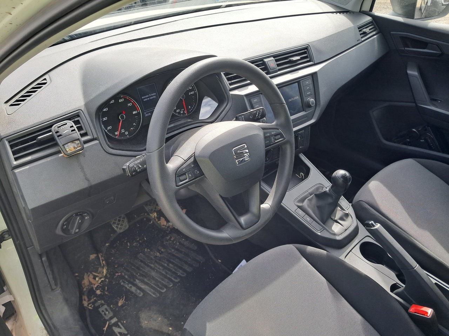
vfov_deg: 51.4
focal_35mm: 27
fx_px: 350
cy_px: 168
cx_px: 224
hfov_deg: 65.3
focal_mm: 4
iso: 50
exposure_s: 1/124
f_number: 1.8
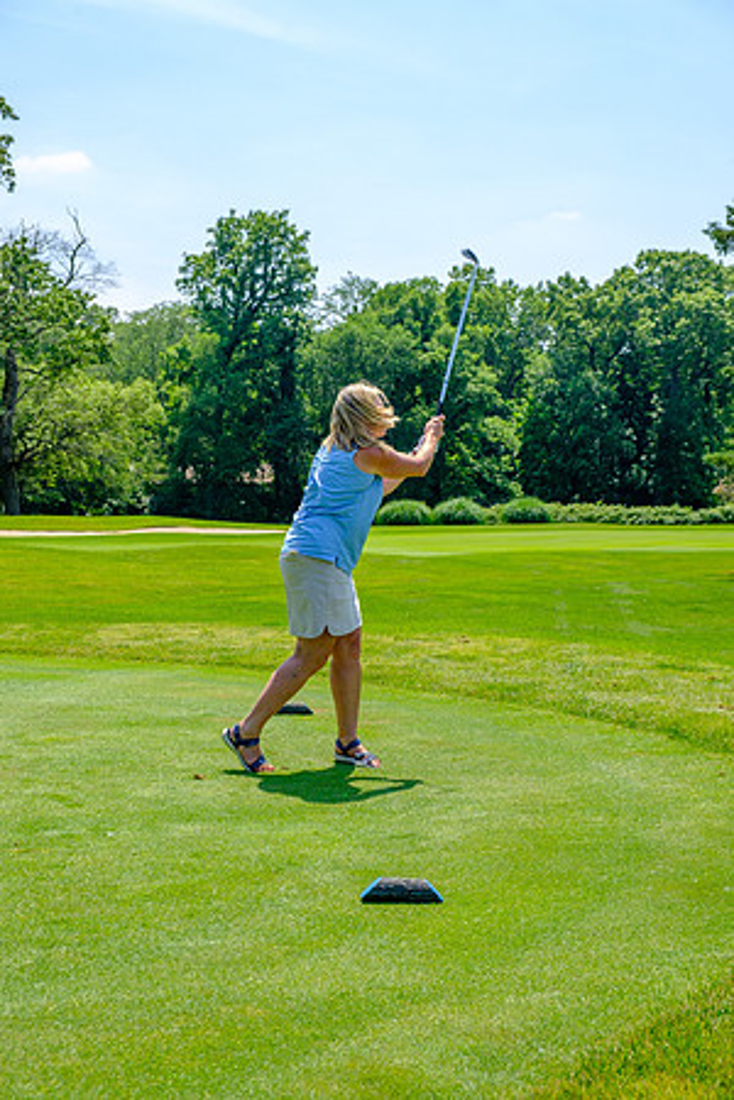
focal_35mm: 59
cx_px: 367
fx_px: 1804
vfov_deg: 33.9
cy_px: 550
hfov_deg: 23.0
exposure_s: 1/250
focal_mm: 39
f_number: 5.6
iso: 200
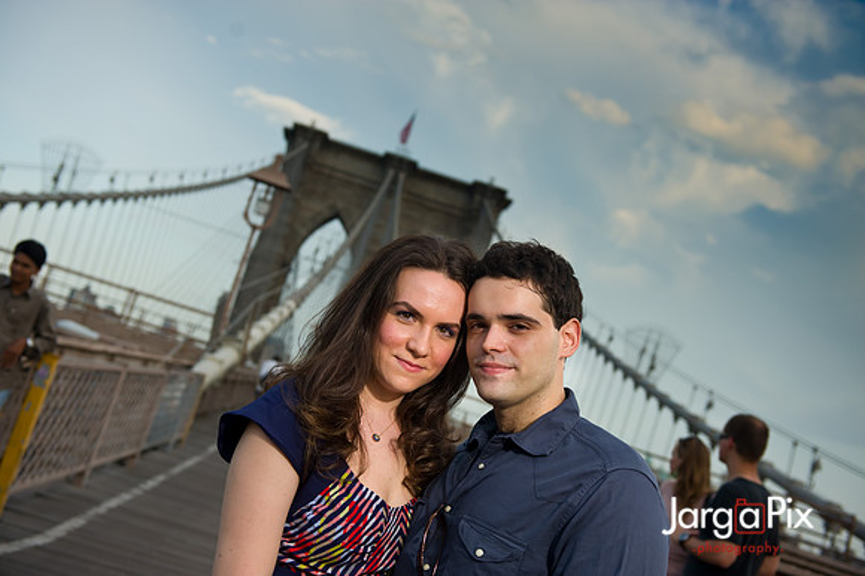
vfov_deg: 29.8
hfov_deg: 43.6
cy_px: 288
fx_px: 1081
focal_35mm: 45
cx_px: 432
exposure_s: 1/1000
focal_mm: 45
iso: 200
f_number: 4
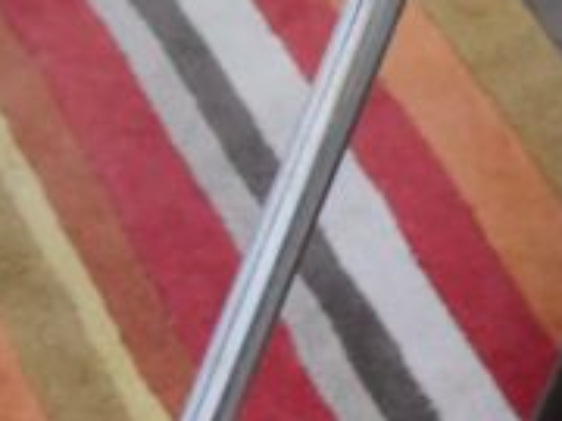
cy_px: 427
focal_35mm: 127
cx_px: 809
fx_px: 2062
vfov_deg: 11.5
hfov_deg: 14.6
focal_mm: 19
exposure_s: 1/30
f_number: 3.8
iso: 3200
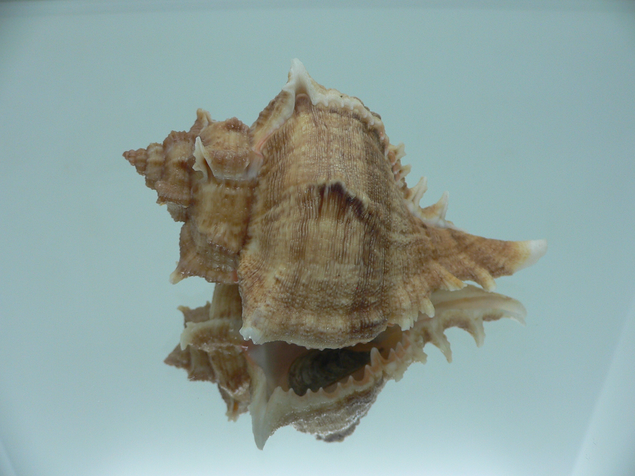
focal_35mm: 36
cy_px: 240
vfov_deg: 39.7
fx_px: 660
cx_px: 320
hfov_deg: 51.4
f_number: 2.8
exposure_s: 1/60
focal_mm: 4.6
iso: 80
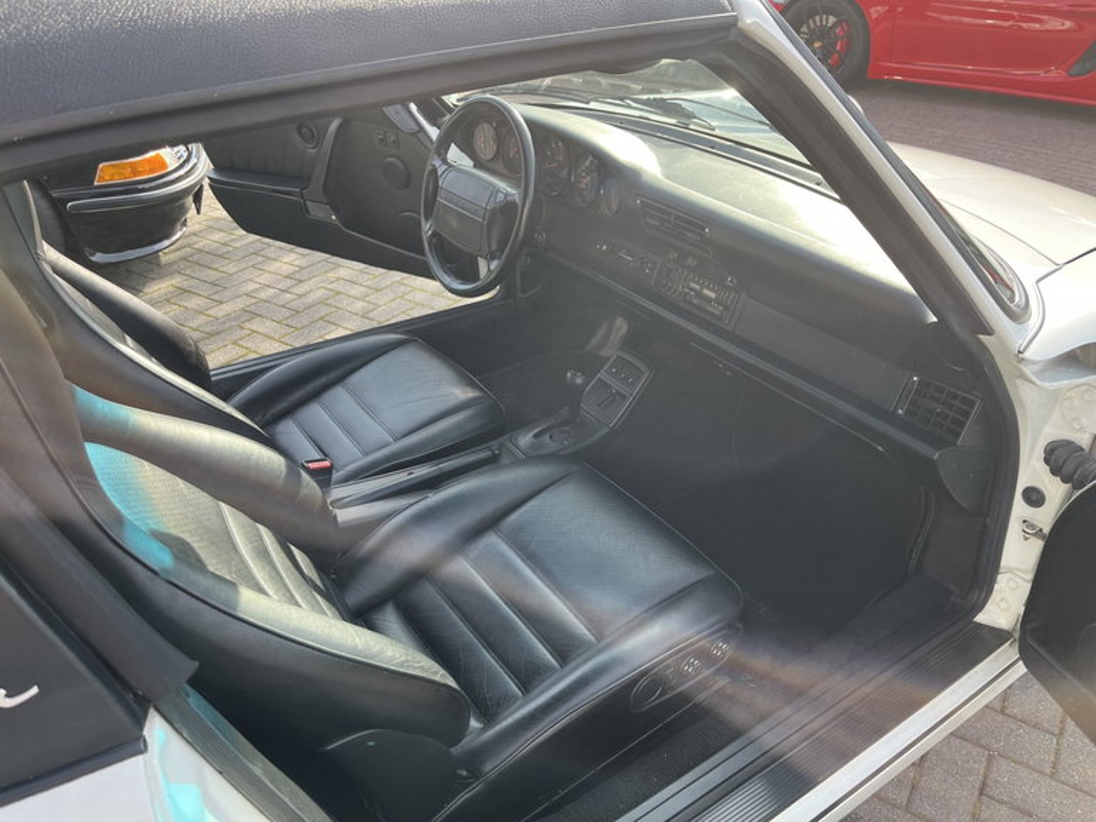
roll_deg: +0.3
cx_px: 548
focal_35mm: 26
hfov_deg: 67.3
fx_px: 823
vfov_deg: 53.1
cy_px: 411
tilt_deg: -34.3
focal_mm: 5.1
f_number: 1.6
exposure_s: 1/463
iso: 50
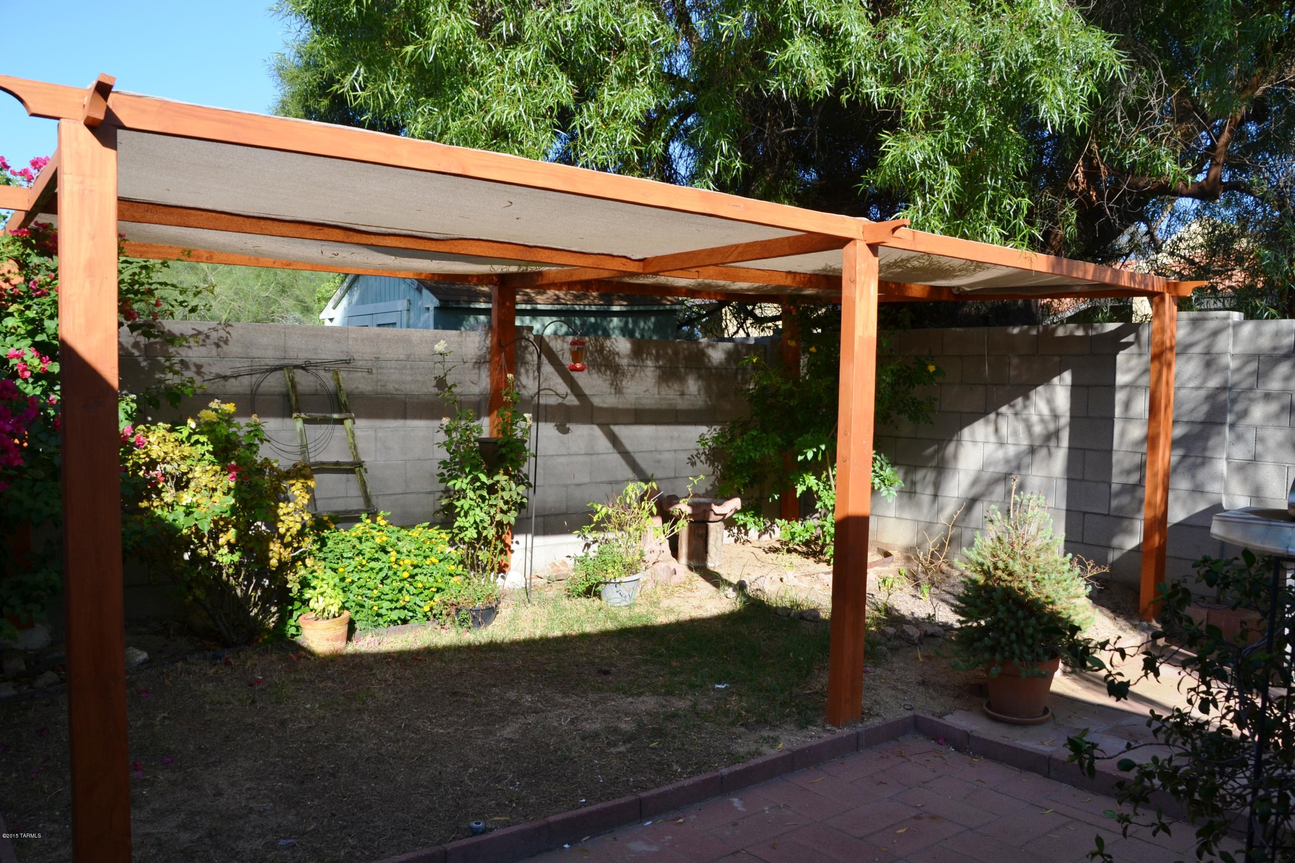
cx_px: 648
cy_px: 432
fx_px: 1079
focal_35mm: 30
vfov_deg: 43.6
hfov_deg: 61.9
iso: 100
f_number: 7.1
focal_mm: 20
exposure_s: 1/200
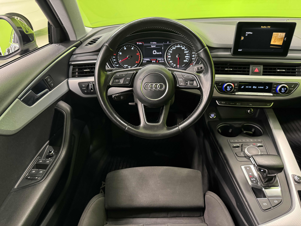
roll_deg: +1.8
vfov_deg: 56.8
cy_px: 113
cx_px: 150
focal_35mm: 24
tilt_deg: -31.3
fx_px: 209
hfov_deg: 71.6
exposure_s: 1/33
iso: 800
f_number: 1.78
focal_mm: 6.76
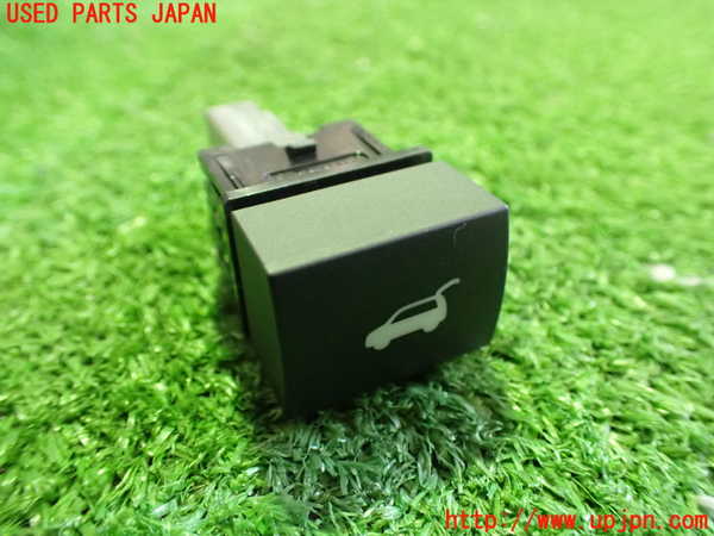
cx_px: 357
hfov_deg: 60.0
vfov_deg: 46.8
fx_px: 619
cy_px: 268
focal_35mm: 30
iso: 1250
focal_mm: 5.4
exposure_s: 1/30
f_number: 2.3
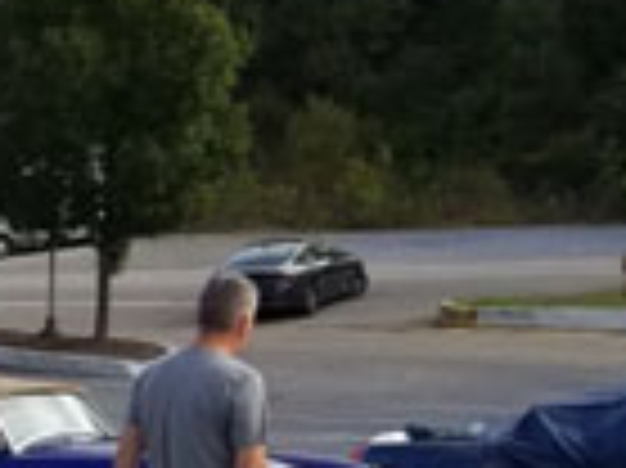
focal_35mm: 150
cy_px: 454
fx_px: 2710
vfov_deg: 9.8
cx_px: -820
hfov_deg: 11.2
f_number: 1.7
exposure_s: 1/1404
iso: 50
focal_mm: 4.25
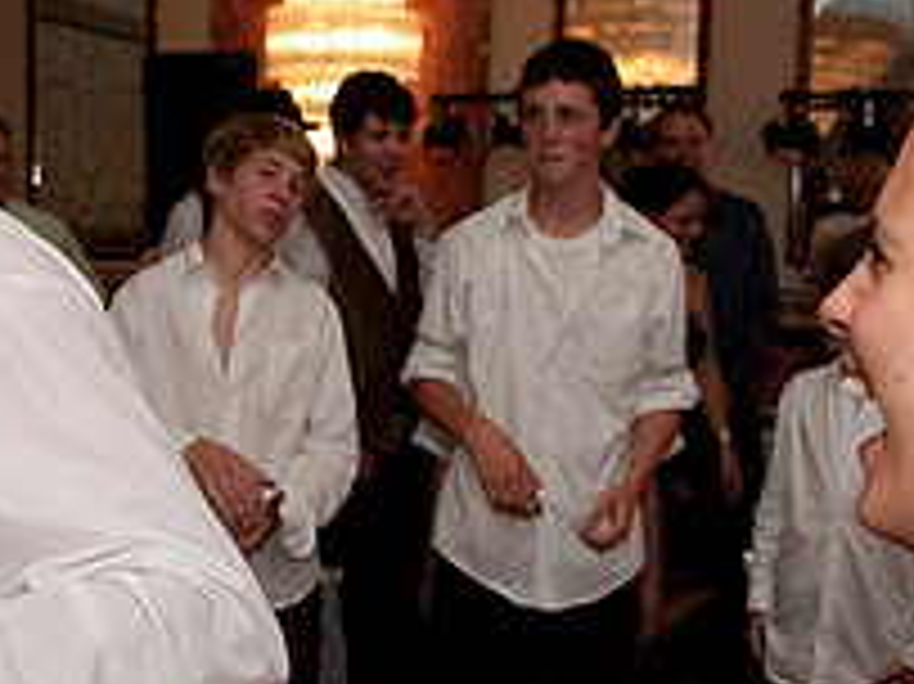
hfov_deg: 29.4
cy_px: 495
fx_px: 1742
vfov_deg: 22.1
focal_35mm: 66
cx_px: 392
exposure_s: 1/60
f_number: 4.5
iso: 800
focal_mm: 24
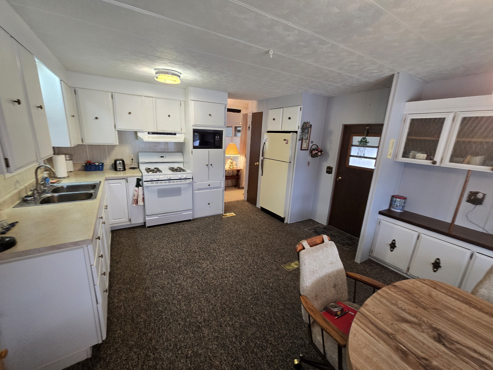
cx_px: 246
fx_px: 185
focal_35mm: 13
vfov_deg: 89.9
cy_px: 185
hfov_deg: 106.2
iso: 200
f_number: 2.2
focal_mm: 2.2
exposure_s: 1/60
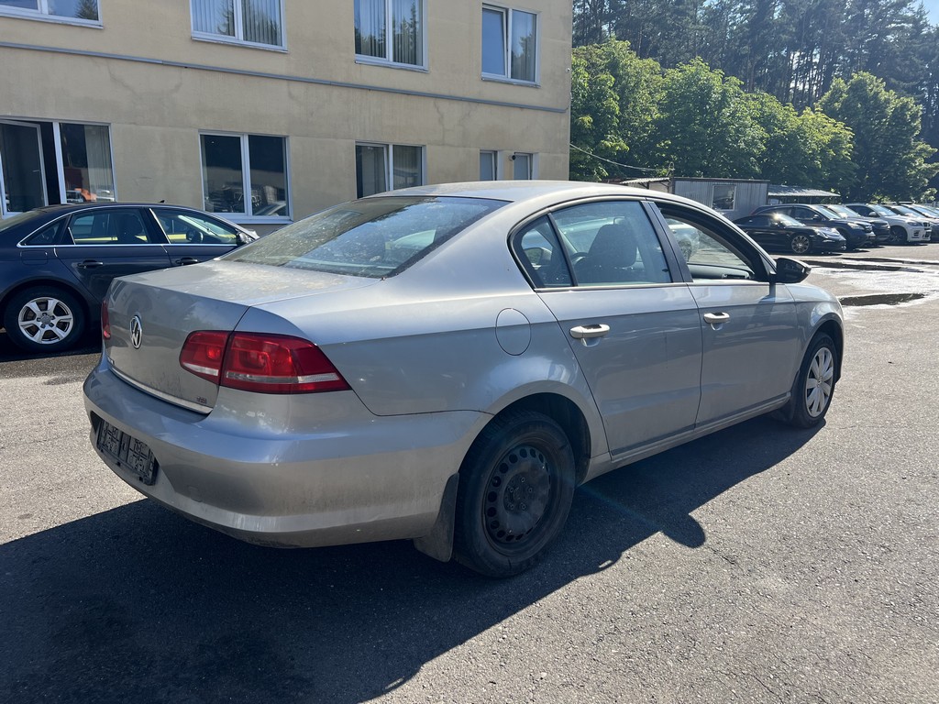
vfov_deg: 53.1
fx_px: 705
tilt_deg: -9.8
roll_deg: -0.6
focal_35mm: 26
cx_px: 470
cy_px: 352
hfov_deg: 67.3
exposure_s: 1/2252
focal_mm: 5.7
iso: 50
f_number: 1.5
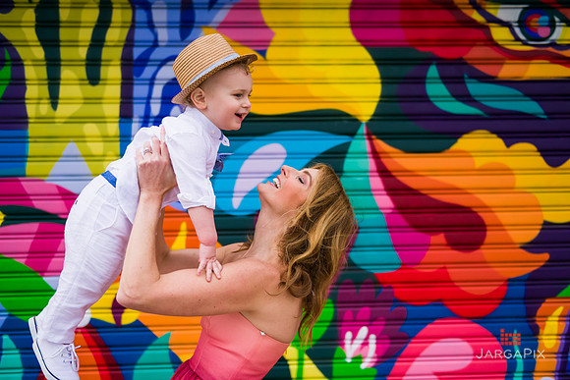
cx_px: 285
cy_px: 190
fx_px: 633
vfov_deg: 33.4
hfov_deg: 48.5
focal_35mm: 40
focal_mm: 38
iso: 200
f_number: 3.2
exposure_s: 1/3200
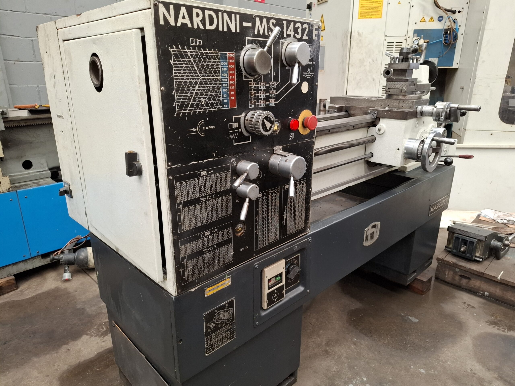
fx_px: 342
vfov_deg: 58.9
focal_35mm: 23
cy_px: 193
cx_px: 258
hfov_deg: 73.9
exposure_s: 1/120
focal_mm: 5.54
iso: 200
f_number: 1.8
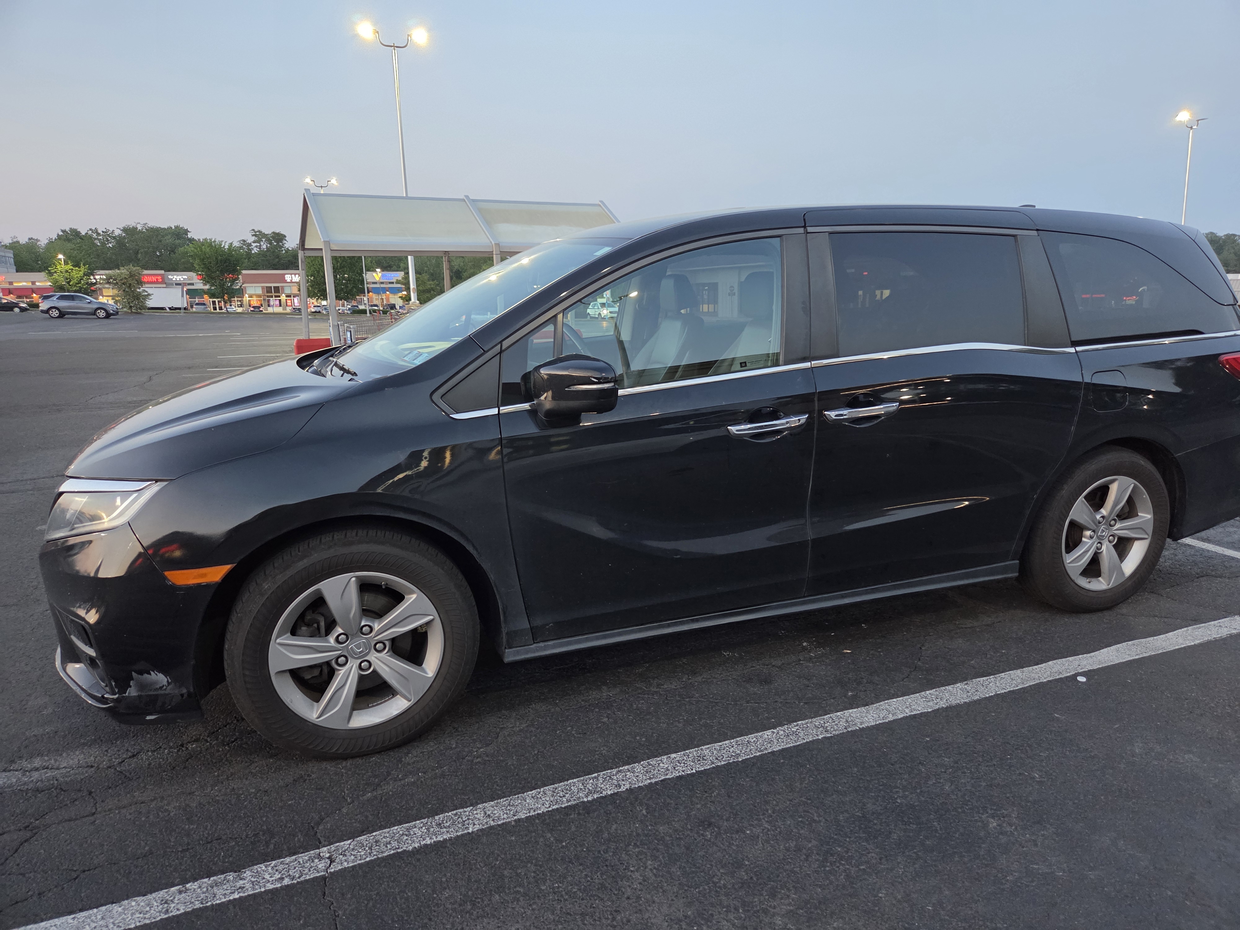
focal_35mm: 23
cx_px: 620
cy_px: 465
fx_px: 824
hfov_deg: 73.9
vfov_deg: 58.9
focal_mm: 5.4
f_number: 1.8
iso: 640
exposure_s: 1/120
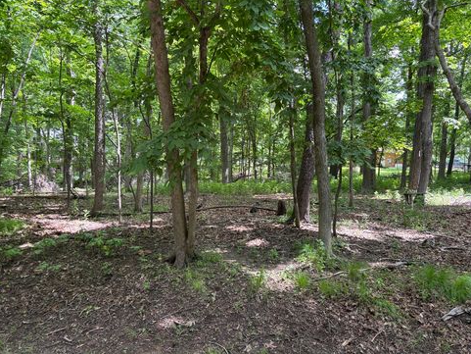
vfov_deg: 51.4
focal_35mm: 27
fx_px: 367
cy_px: 179
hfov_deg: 65.3
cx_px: 241
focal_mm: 5.96
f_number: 1.6
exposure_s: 1/121
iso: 40
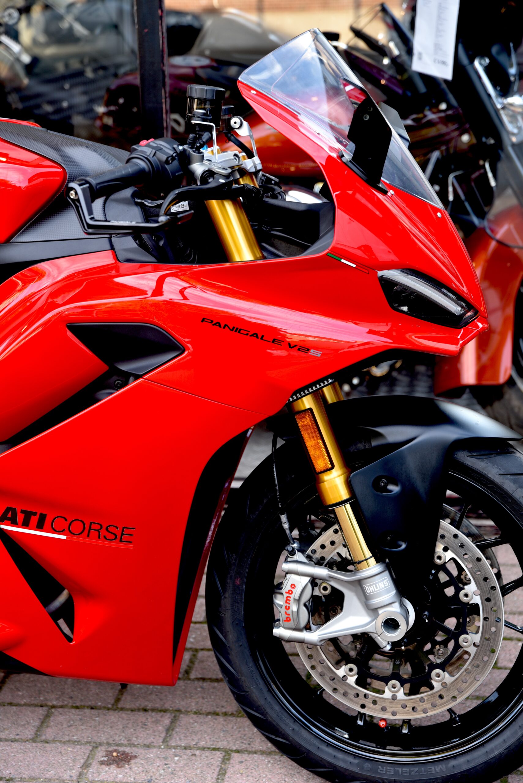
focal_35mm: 70
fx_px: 1524
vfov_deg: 28.8
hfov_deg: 19.5
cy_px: 392
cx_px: 262
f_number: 4.5
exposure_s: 1/80
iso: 200
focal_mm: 70
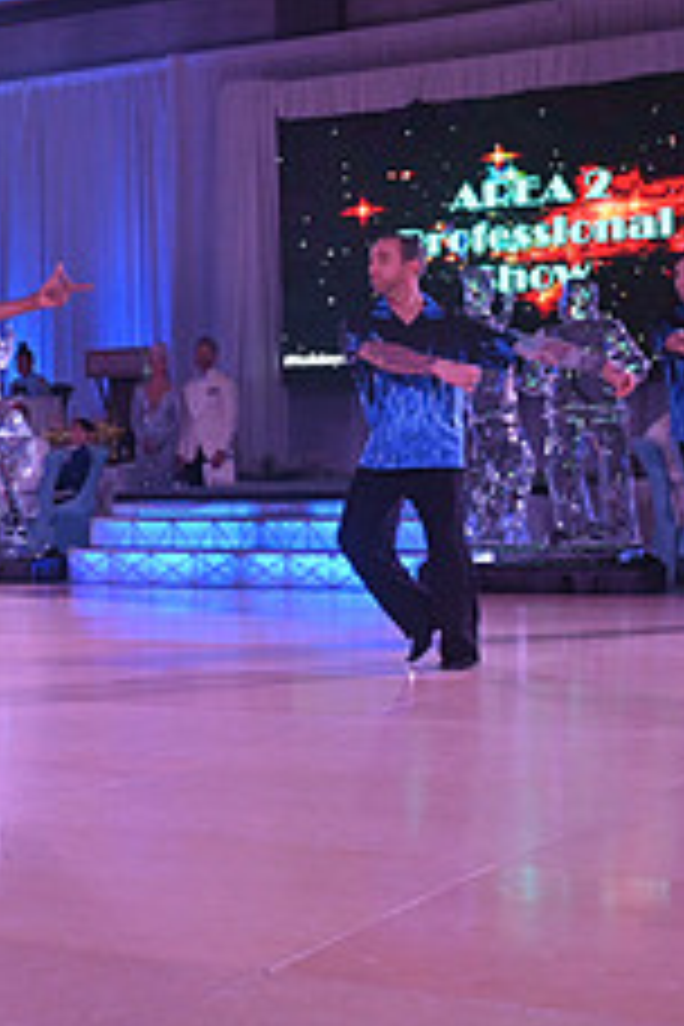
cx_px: -580
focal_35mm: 79
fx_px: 2251
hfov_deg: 14.9
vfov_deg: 25.7
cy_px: 542
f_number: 5
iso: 1800
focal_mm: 31
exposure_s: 1/400
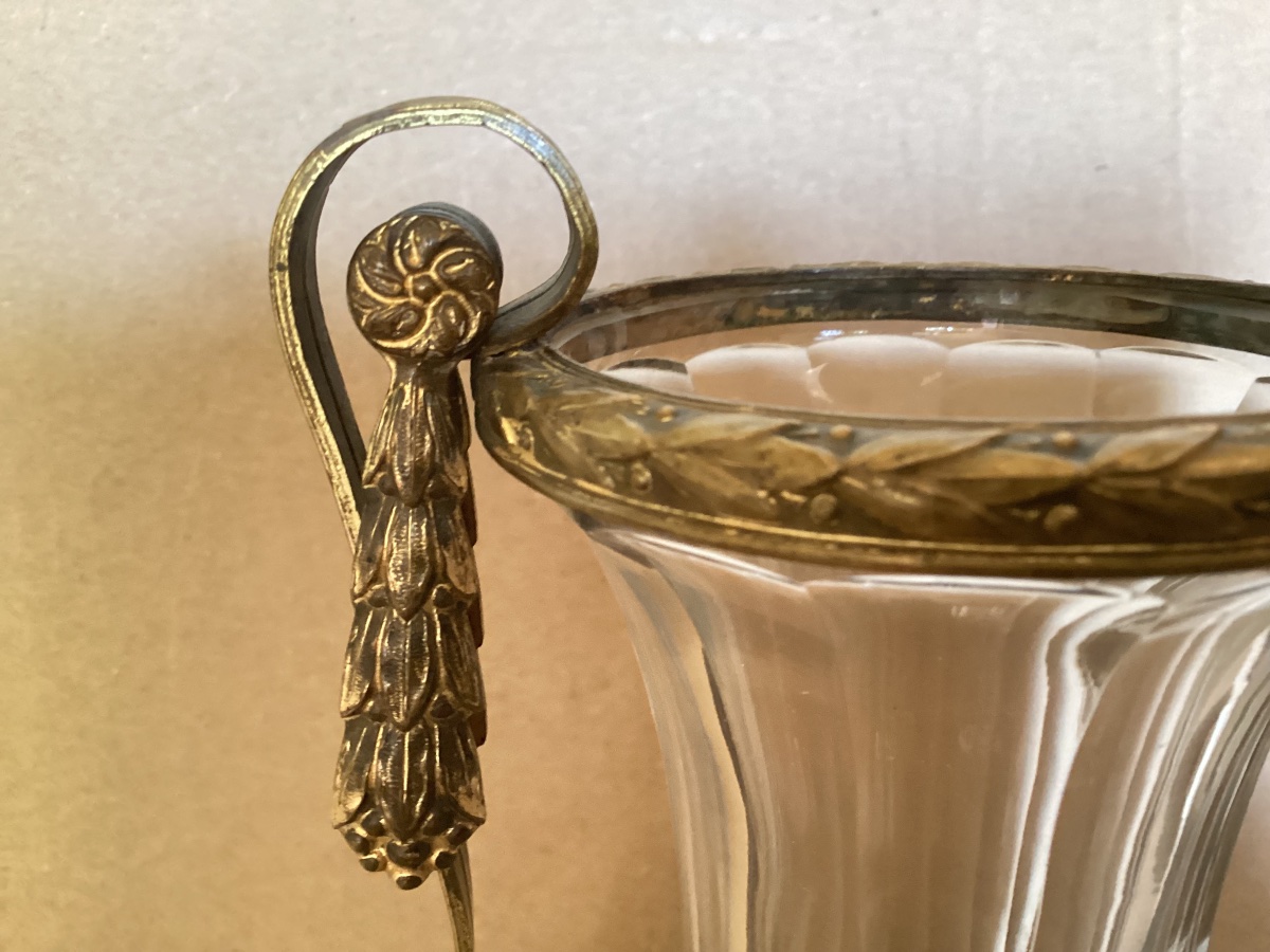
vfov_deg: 45.4
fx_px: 1137
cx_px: 635
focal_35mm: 31
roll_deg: -1.7
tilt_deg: -17.5
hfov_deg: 58.4
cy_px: 476
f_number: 2.4
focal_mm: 3.3
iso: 500
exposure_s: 1/25
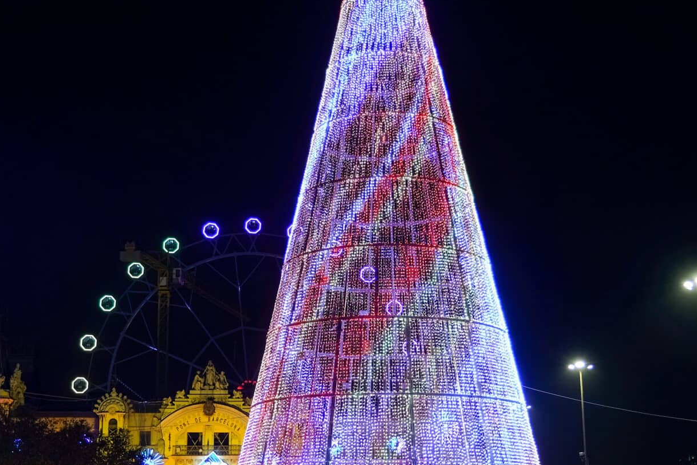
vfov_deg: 22.3
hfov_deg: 32.9
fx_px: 1181
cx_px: 334
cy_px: 229
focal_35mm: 61
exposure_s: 1/10
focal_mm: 19.4
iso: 100
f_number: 2.8
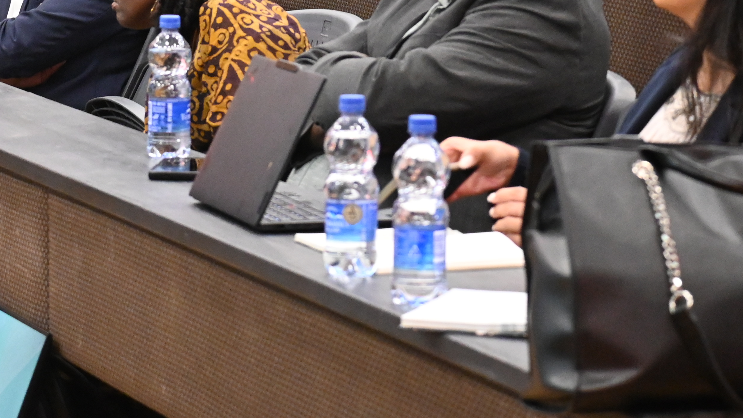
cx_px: 303
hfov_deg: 12.3
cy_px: -80
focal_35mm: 175
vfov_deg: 6.9
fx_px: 3448
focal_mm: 50
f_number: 4.5
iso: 3200
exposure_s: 1/100
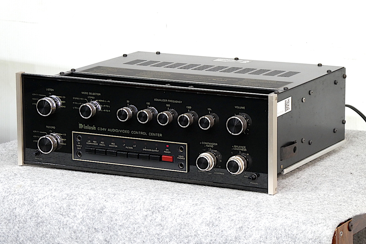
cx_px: 183
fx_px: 1525
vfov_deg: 9.2
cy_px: 126
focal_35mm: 150
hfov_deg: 13.7
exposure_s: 1/6
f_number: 5.4
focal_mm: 25.6
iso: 200
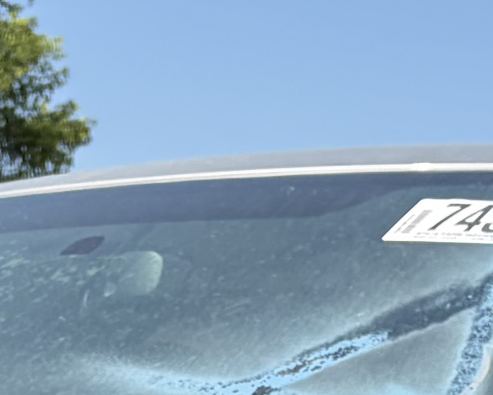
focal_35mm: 175
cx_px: 74
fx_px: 2554
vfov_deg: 8.1
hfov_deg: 11.0
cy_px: 973
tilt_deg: -7.2
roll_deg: -2.9
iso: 50
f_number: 1.6
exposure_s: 1/2747
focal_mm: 5.96
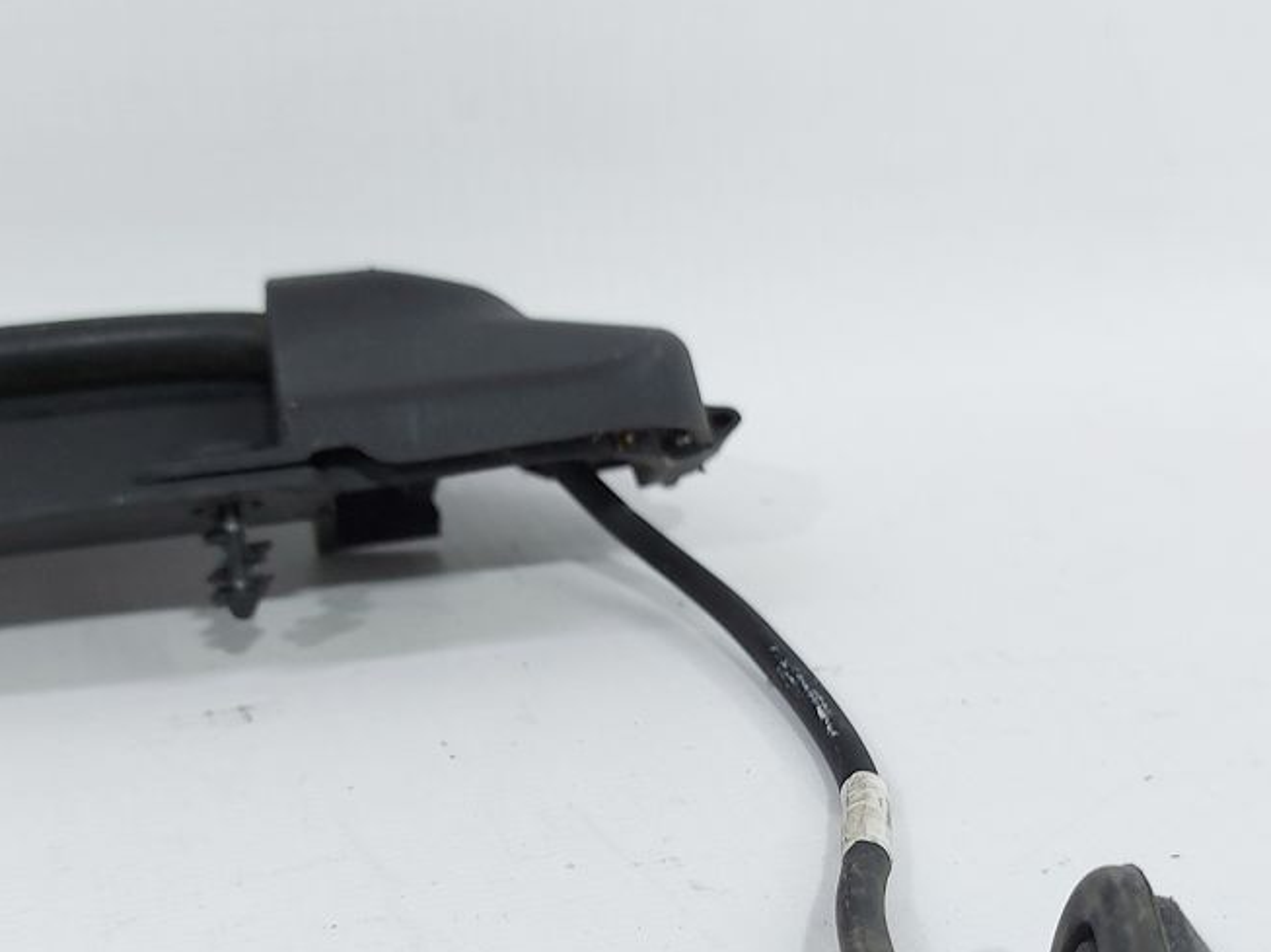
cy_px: 662
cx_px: 661
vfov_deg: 28.3
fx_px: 1872
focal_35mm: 51
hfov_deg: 37.5
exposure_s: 1/50
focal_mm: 5.23
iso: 50
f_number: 1.8
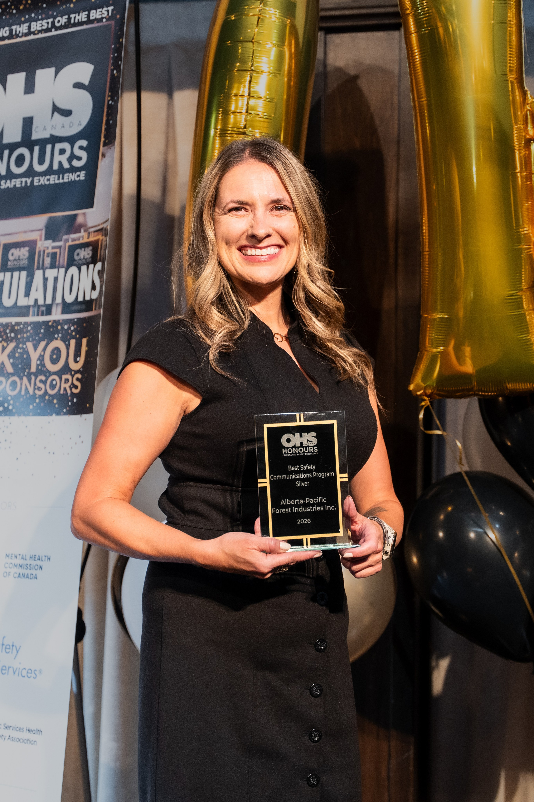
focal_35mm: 77
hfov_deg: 17.8
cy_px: 401
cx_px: 244
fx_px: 1705
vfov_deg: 26.4
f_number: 2.8
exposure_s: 1/160
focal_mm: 51.1
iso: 1600
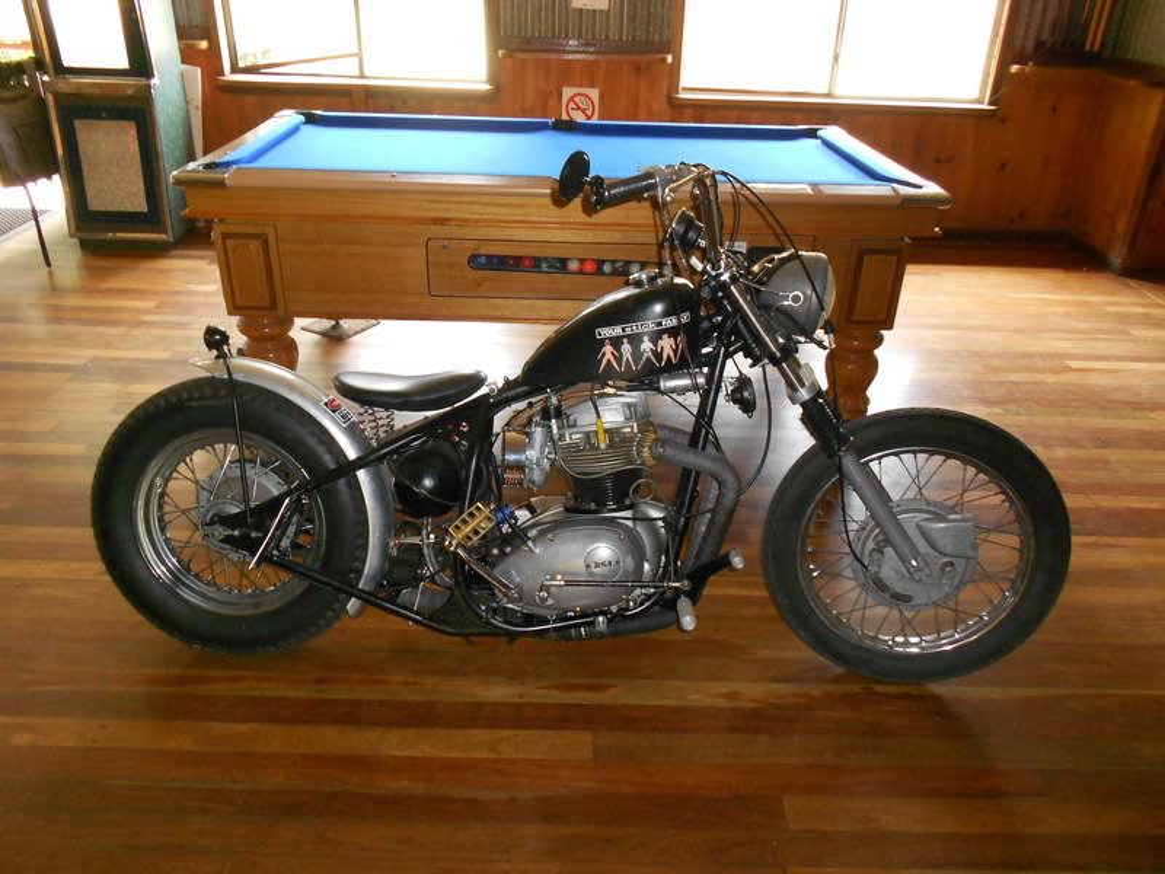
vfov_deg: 53.1
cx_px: 582
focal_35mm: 26
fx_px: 875
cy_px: 437
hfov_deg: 67.3
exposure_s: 1/25
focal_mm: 4.6
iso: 250
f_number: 3.2
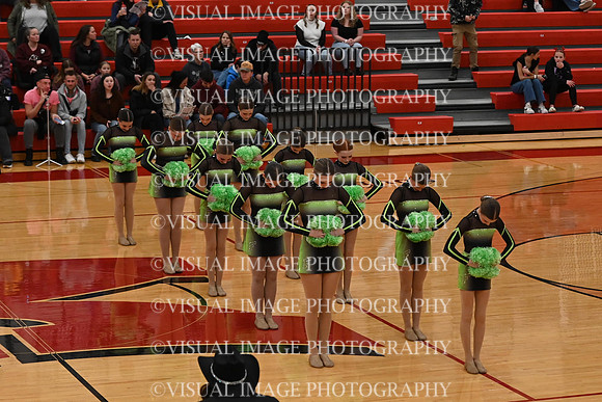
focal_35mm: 117
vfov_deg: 11.7
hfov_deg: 17.5
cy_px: 201
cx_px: 301
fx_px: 1957
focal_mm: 78
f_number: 4
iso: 3200
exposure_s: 1/250
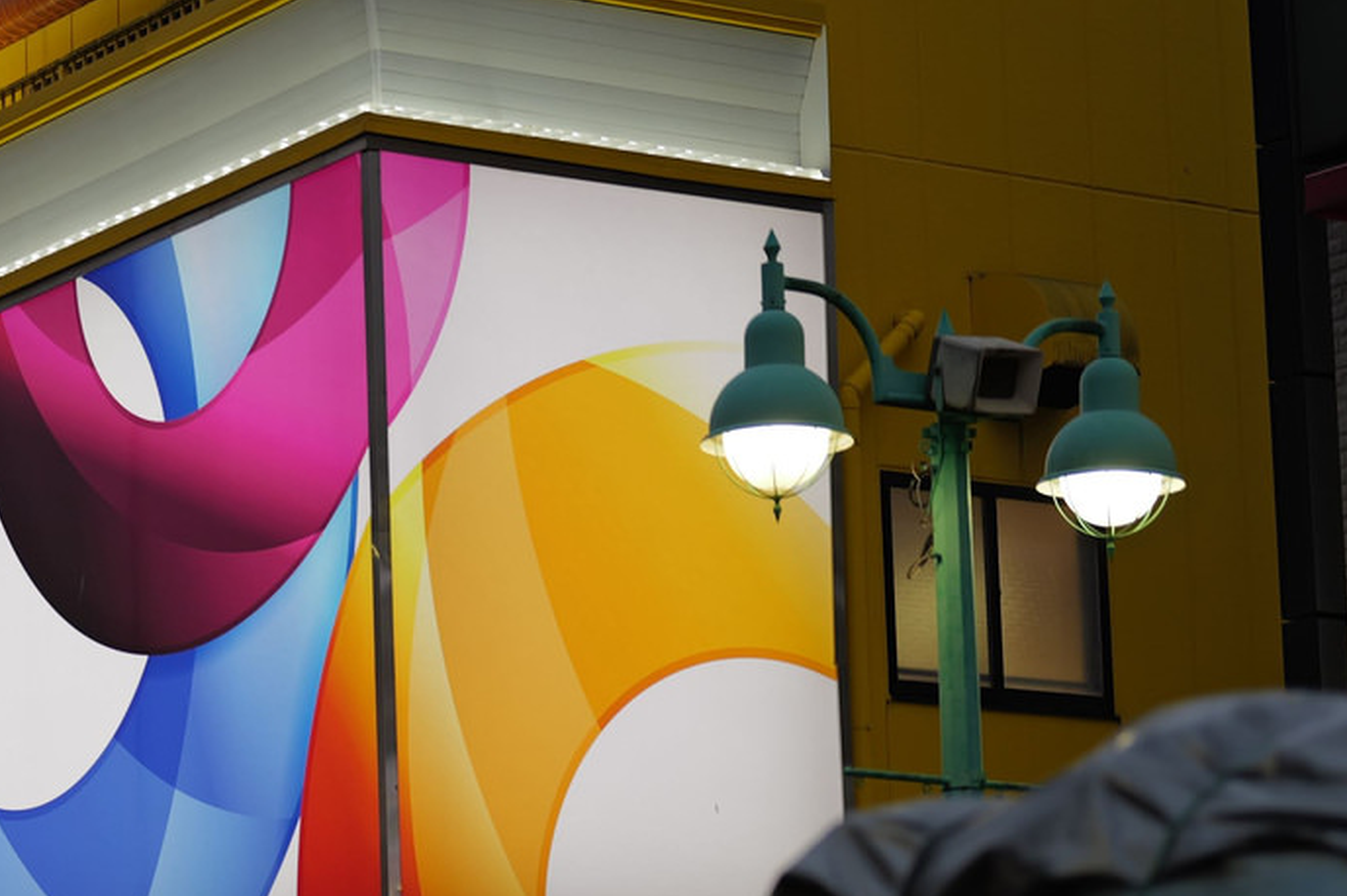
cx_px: -292
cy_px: 770
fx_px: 4787
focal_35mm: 128
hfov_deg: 15.4
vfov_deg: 10.7
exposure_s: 1/100
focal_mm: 43
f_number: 2.2
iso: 100
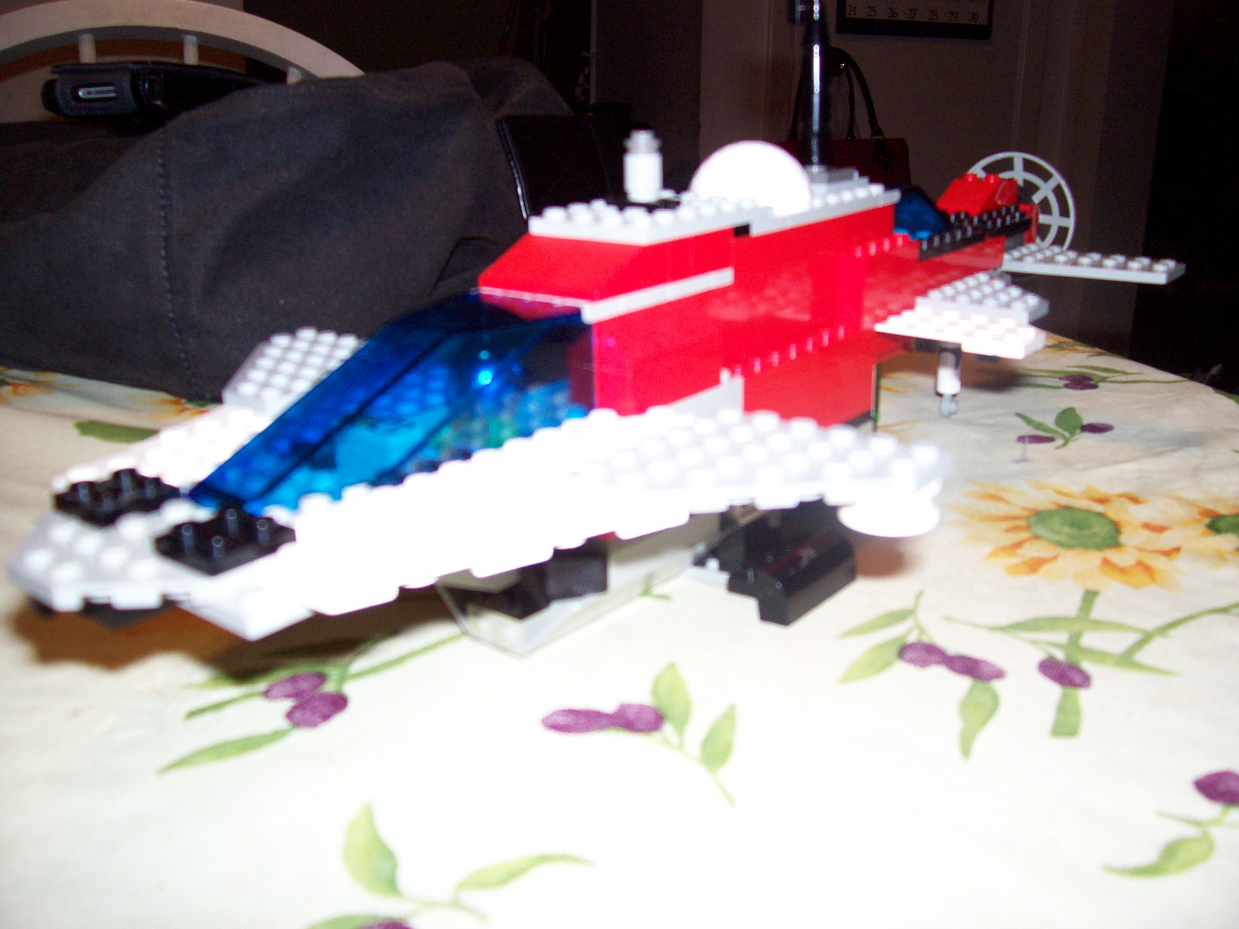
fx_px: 1217
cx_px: 620
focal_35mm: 34
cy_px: 464
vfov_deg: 41.8
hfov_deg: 54.0
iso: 140
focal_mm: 5.6
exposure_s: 1/112
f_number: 2.7
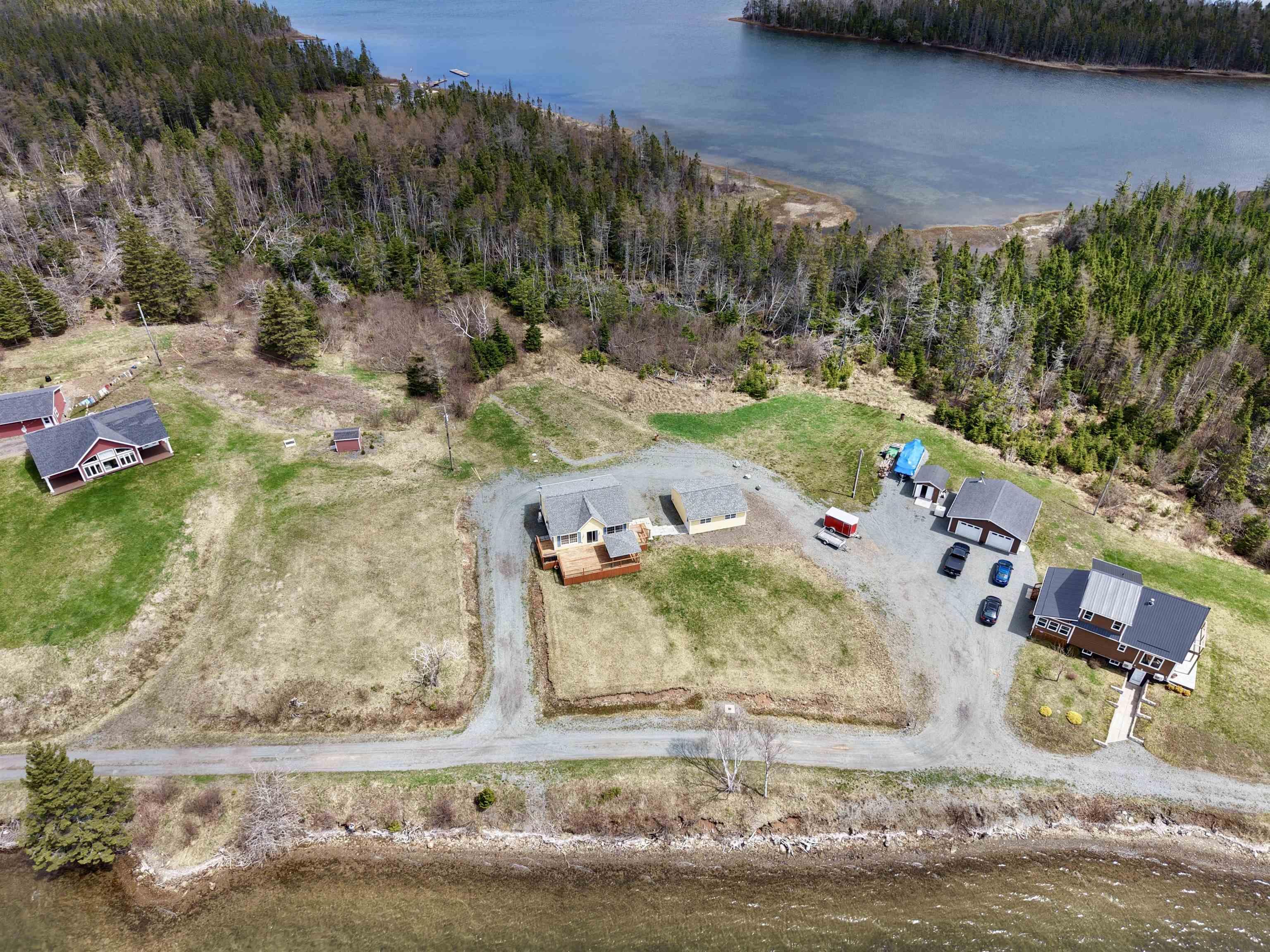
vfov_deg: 58.9
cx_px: 635
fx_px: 844
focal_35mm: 23
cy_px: 476
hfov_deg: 73.9
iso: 120
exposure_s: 1/2500
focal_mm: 8.67
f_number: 1.8
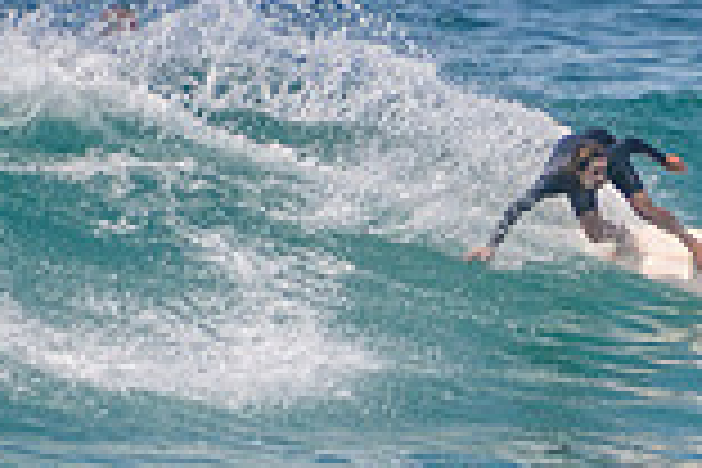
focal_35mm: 2048
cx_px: 797
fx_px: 39933
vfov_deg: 0.7
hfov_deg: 1.0
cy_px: 214
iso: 320
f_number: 5.6
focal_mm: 400
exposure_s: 1/2000
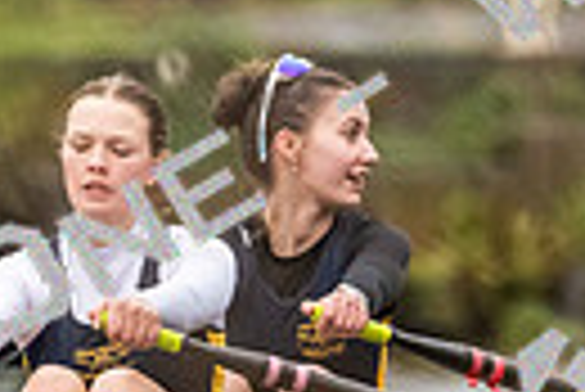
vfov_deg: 0.8
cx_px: 130
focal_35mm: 1783
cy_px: 117
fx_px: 29006
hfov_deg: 1.2
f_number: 4.5
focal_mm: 400
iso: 6400
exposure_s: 1/2000
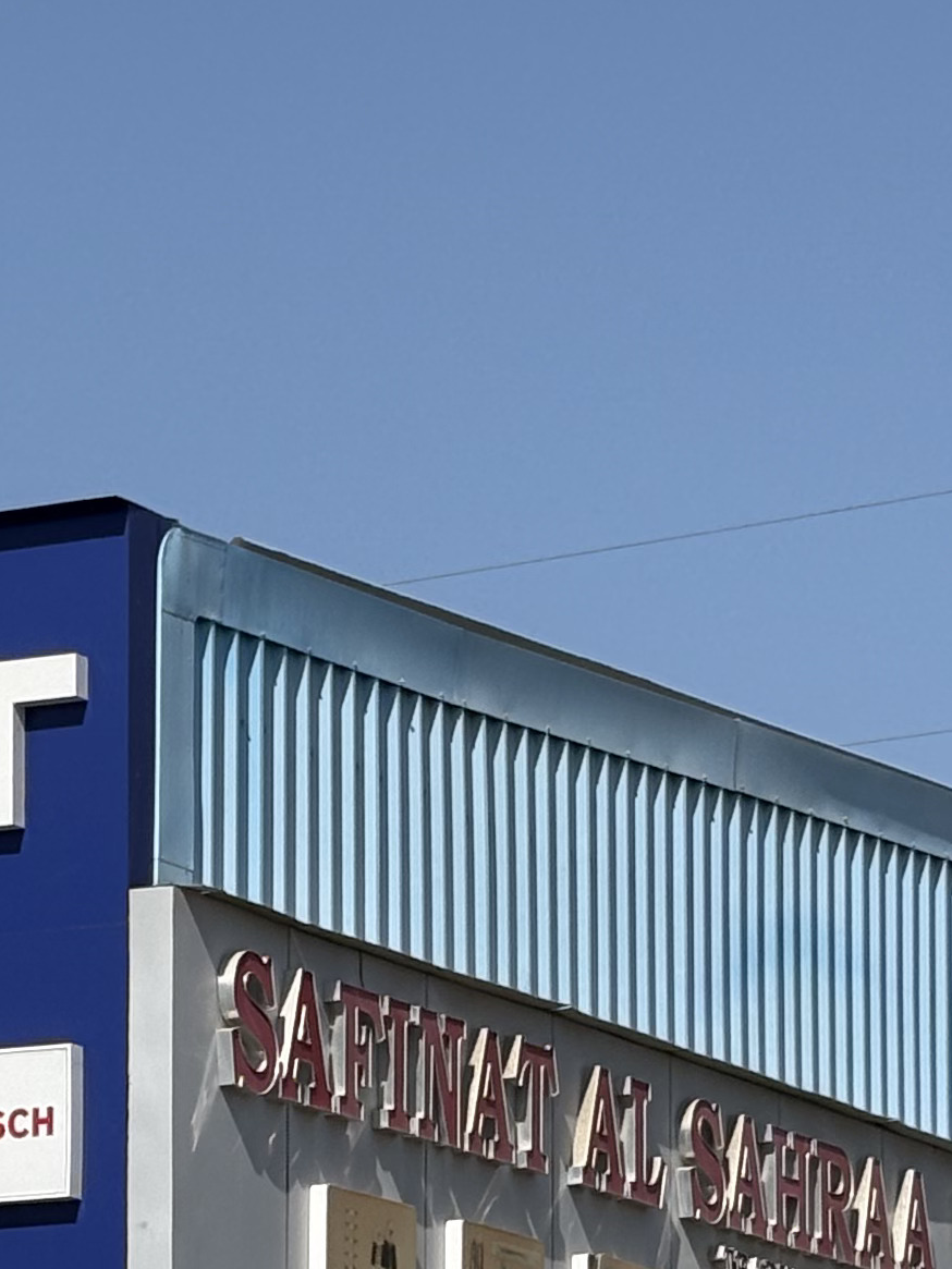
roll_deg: +0.0
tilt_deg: +8.8
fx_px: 6599
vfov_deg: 10.9
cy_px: 1243
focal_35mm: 180
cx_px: 304
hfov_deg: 8.2
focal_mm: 5.96
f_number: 1.6
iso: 25
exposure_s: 1/4630
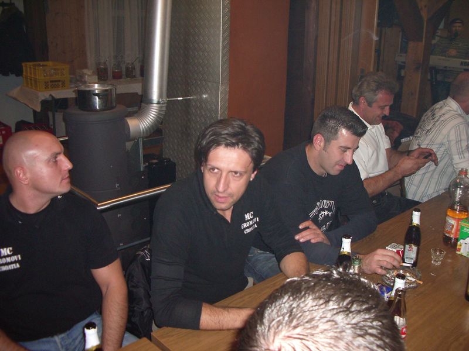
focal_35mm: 35
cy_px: 176
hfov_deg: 52.6
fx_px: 474
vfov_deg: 40.7
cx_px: 234
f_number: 2.6
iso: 200
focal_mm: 5.8
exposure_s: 1/60
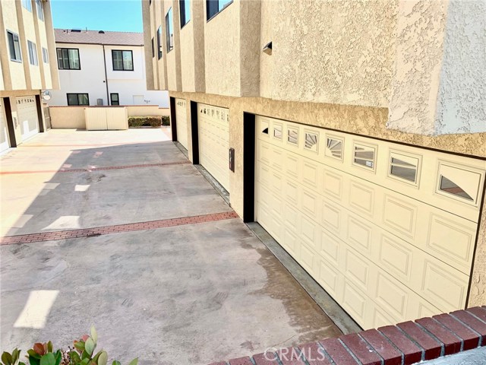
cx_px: 243
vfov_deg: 53.1
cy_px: 182
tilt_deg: -13.6
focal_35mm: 26
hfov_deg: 67.3
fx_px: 365
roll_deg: +0.1
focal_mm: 4.25
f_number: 1.8
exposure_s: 1/783
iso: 25
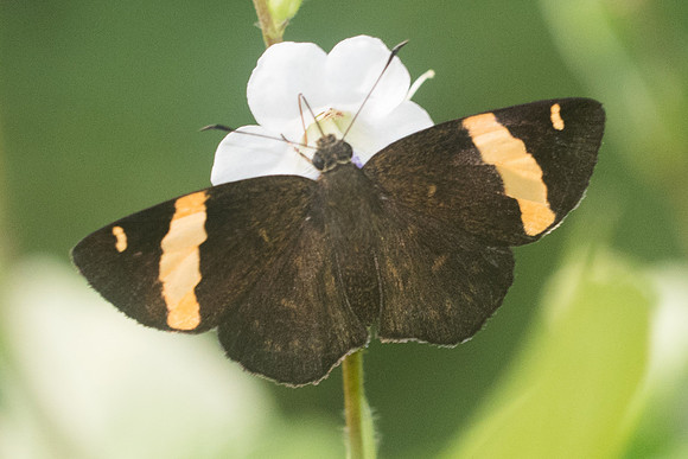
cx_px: 356
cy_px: 238
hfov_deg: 3.2
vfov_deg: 2.1
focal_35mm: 646
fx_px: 12347
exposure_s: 1/250
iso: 1000
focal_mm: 150
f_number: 7.1
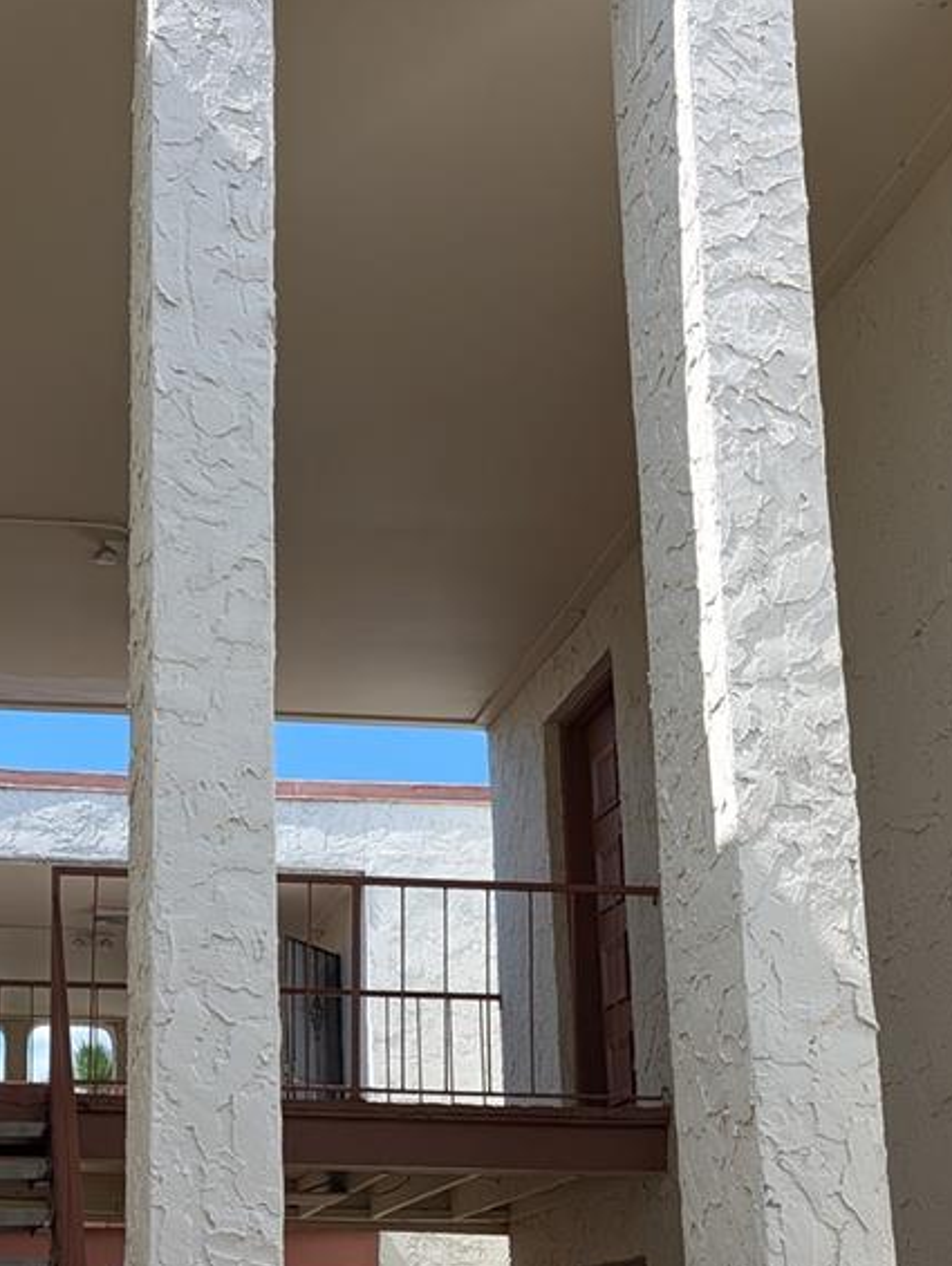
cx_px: 167
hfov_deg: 27.9
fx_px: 1867
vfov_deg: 36.8
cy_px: 905
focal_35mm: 51
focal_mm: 6.9
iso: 22
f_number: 1.68
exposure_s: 1/674
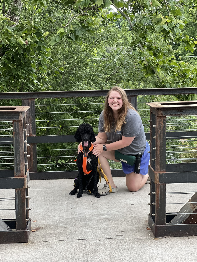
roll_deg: +0.5
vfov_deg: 25.3
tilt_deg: -5.9
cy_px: 131
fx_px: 584
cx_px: 98
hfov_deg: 19.1
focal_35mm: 77
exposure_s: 1/121
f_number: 2.8
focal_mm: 9
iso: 160
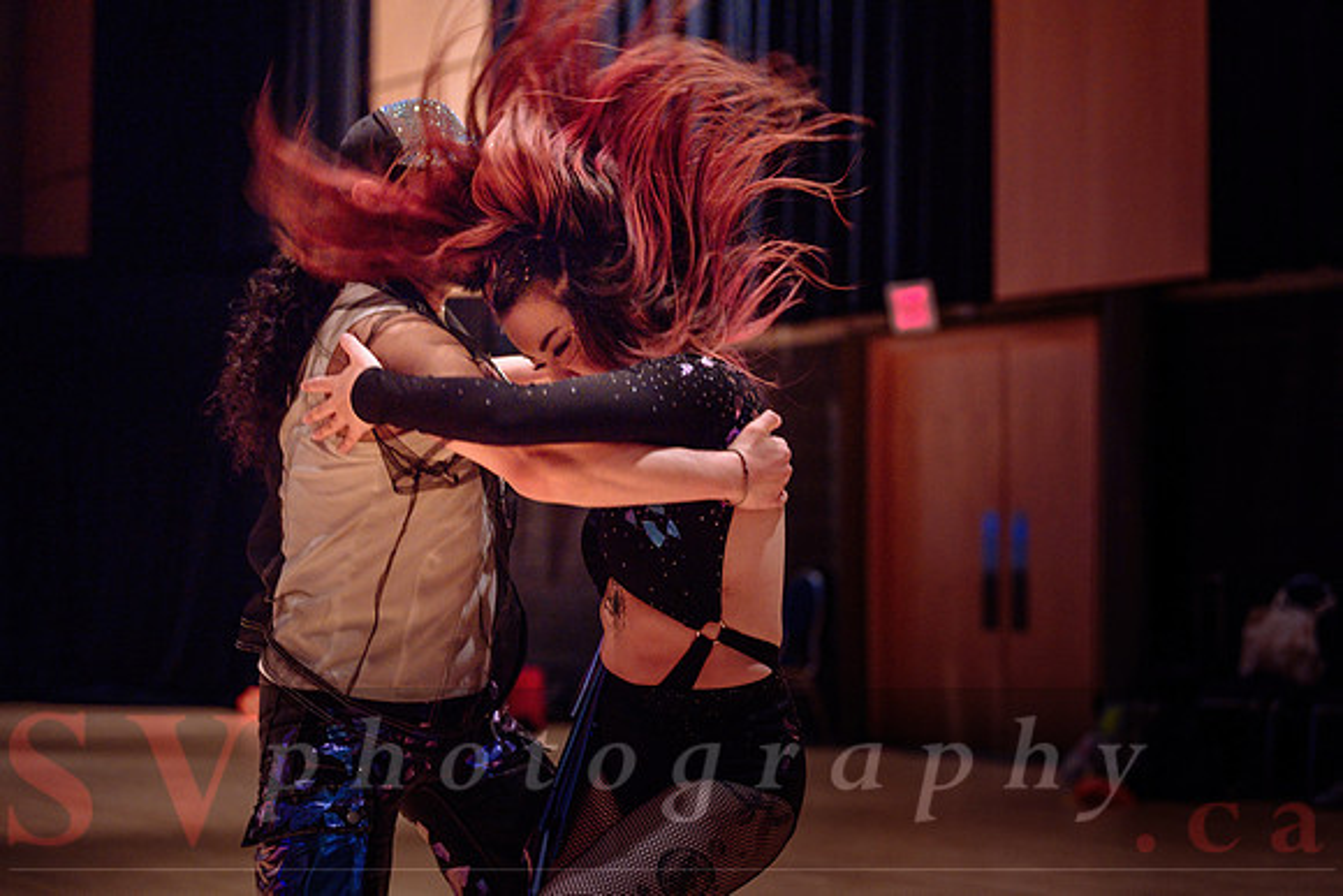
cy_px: 447
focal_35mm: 73
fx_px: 2738
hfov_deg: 27.6
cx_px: 690
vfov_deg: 18.6
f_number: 2.8
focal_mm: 70
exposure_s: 1/160
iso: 1600
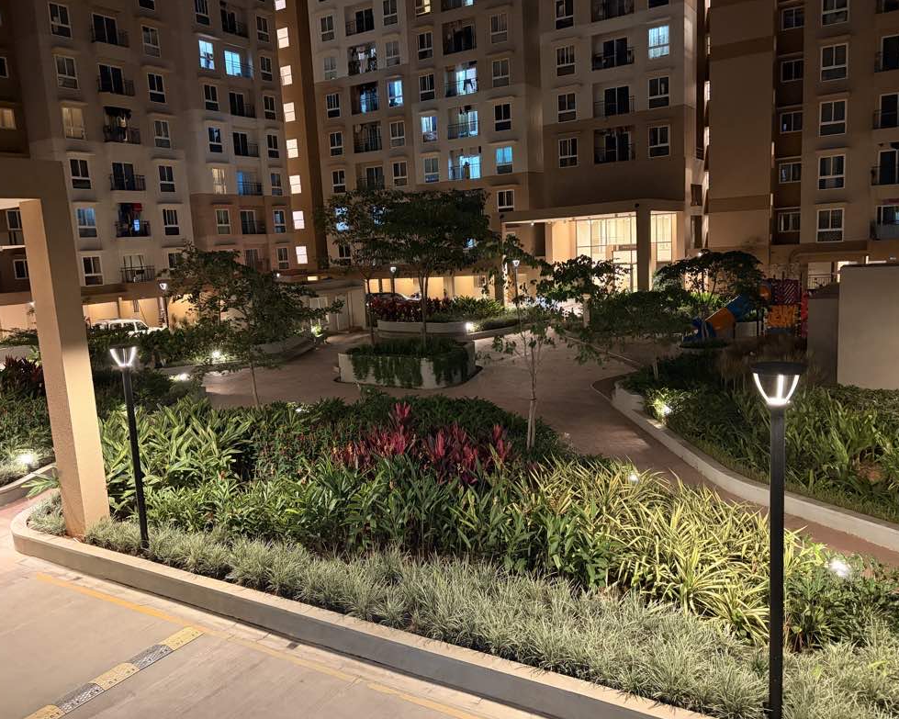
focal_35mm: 28
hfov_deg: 62.1
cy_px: 356
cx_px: 415
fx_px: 745
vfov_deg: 51.5
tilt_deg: -8.2
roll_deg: +3.9
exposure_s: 1/25
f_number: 1.6
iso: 500
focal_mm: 5.96
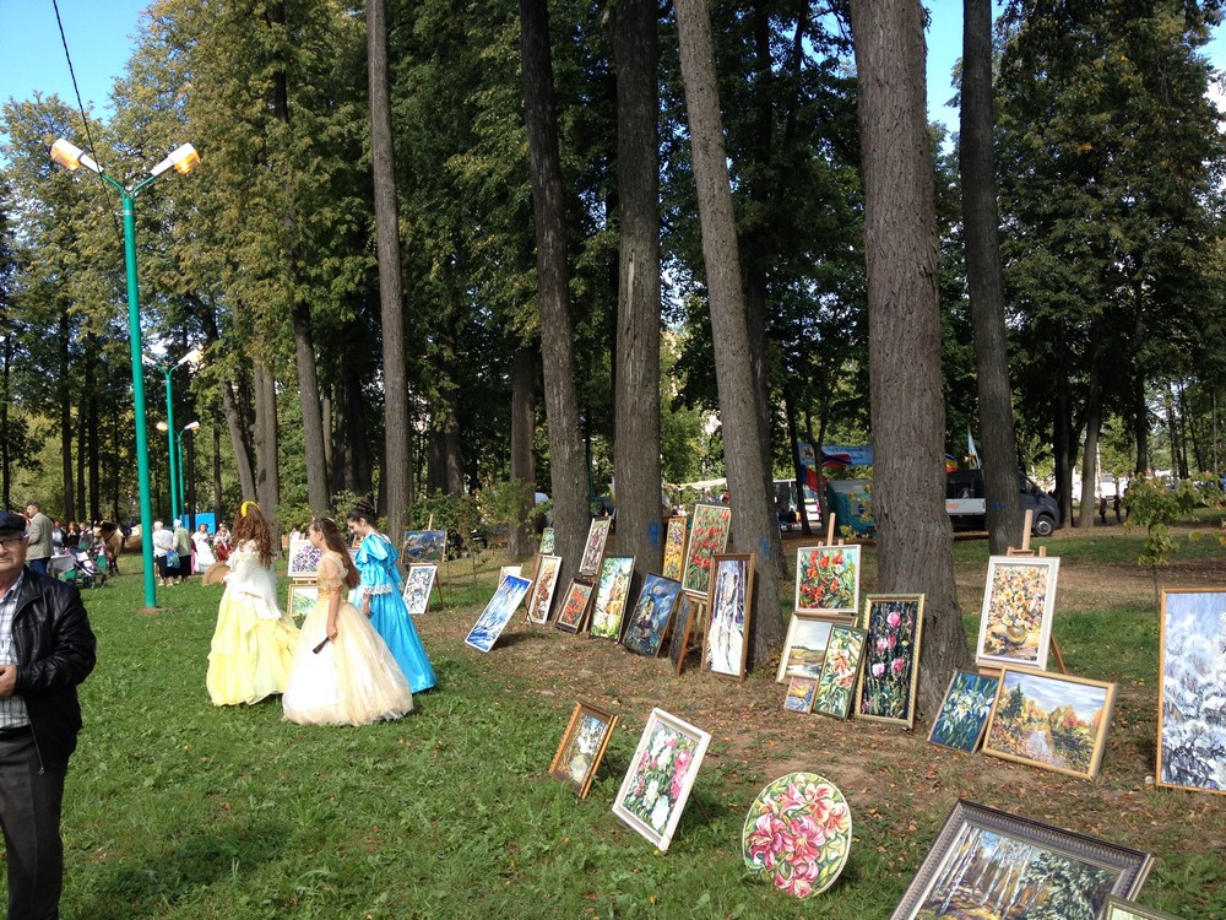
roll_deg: +0.7
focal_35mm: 35
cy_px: 460
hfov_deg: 52.6
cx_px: 613
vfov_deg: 40.7
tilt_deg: -1.6
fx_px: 1240
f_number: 2.4
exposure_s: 1/502
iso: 50
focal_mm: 4.28
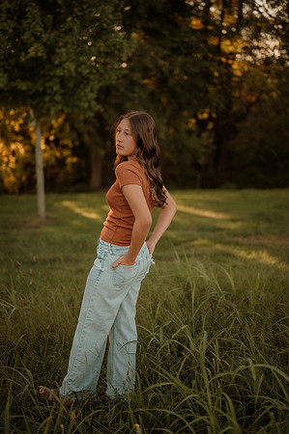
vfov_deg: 39.6
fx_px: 603
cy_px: 217
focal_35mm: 50
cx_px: 144
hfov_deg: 26.9
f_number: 2
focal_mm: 50
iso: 250
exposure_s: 1/640
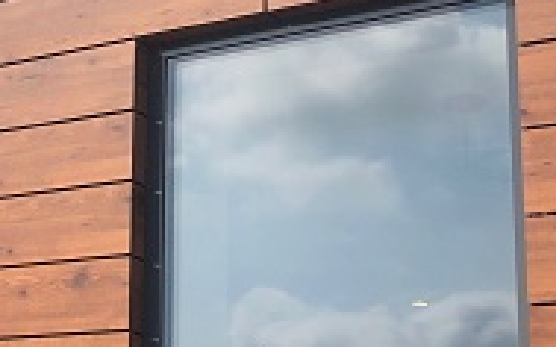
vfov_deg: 11.9
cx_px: -159
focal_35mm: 110
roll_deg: -4.0
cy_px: 166
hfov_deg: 17.8
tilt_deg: +14.0
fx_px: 1666
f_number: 1.8
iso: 20
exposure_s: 1/2404
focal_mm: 4
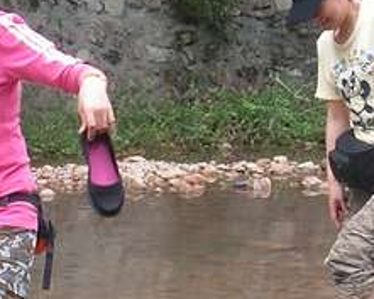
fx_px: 1761
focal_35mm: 159
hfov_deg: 12.1
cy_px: 137
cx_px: 234
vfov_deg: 9.7
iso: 50
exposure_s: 1/80
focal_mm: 6
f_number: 4.8
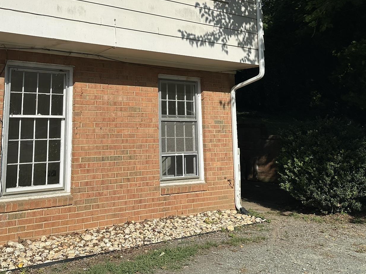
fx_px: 423
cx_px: 123
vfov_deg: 35.1
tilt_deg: +8.7
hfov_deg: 46.1
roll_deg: -0.5
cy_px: 64
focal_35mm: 40
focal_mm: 6.86
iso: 80
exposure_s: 1/8929
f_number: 1.78
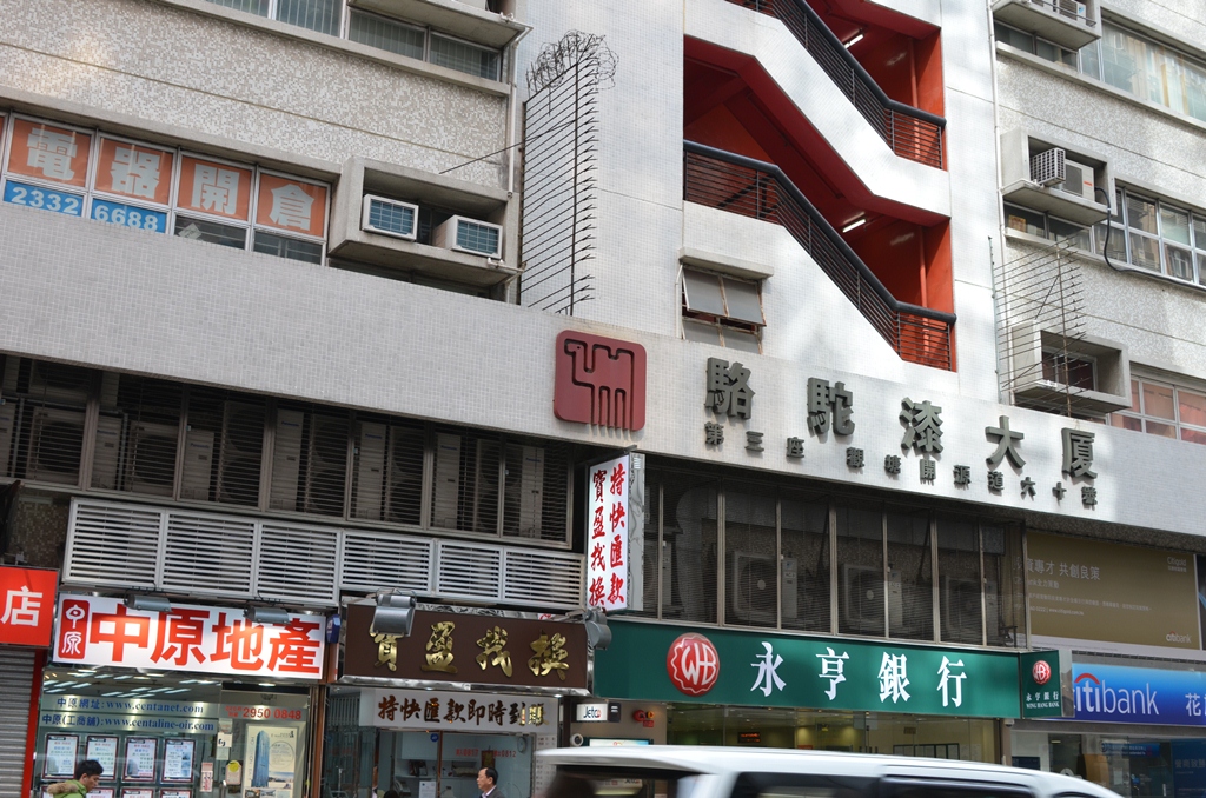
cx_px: 603
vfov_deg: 31.7
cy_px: 399
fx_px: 1404
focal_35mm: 42
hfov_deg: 46.5
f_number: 5.6
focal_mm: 28
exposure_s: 1/125
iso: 220
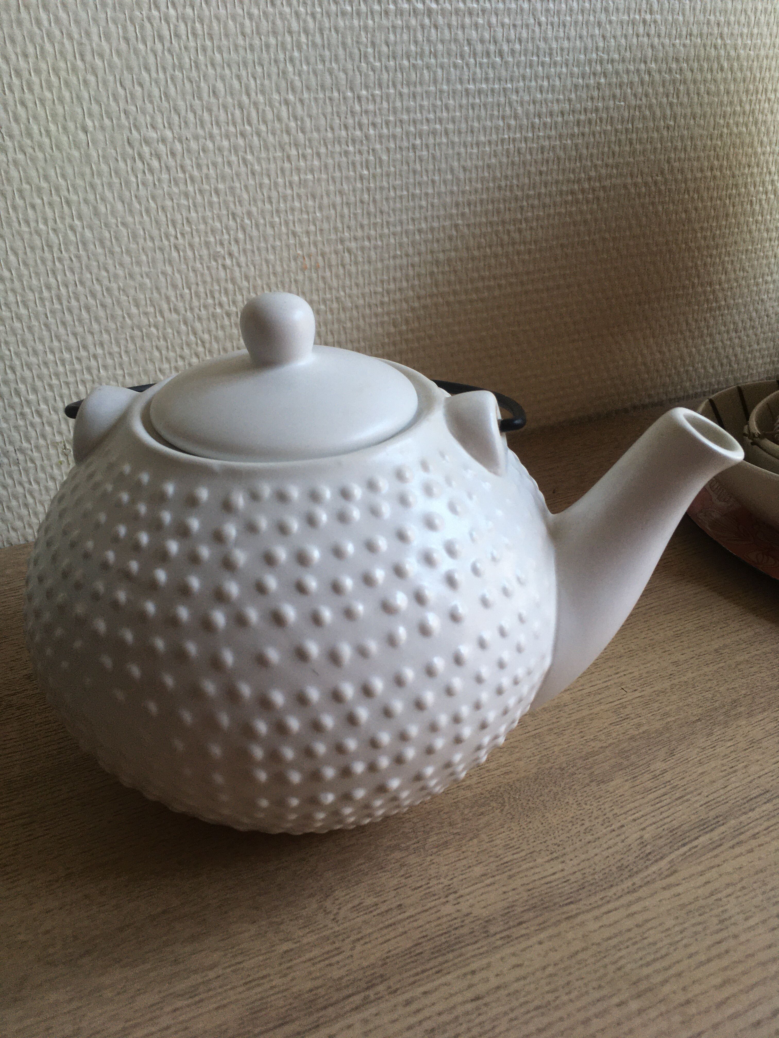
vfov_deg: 61.7
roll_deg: +1.1
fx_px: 870
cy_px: 519
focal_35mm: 29
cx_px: 390
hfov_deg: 48.2
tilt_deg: -31.4
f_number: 2.2
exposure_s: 1/100
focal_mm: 4.15
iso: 40
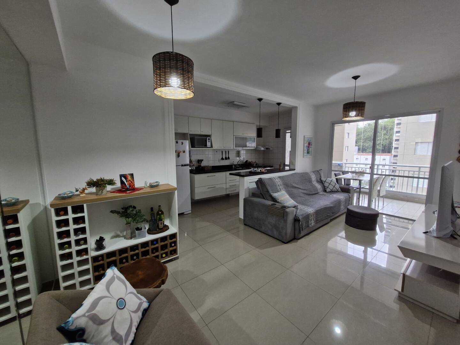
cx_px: 230
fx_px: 173
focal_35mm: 13
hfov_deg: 106.2
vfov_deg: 89.9
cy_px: 172
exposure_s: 1/60
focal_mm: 1.74
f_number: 2.2
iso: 200
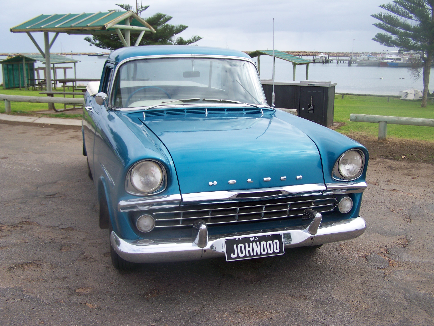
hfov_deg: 49.0
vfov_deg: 37.7
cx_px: 217
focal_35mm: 38
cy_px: 163
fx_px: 476
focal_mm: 6.3
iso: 64
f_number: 2.8
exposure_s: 1/320
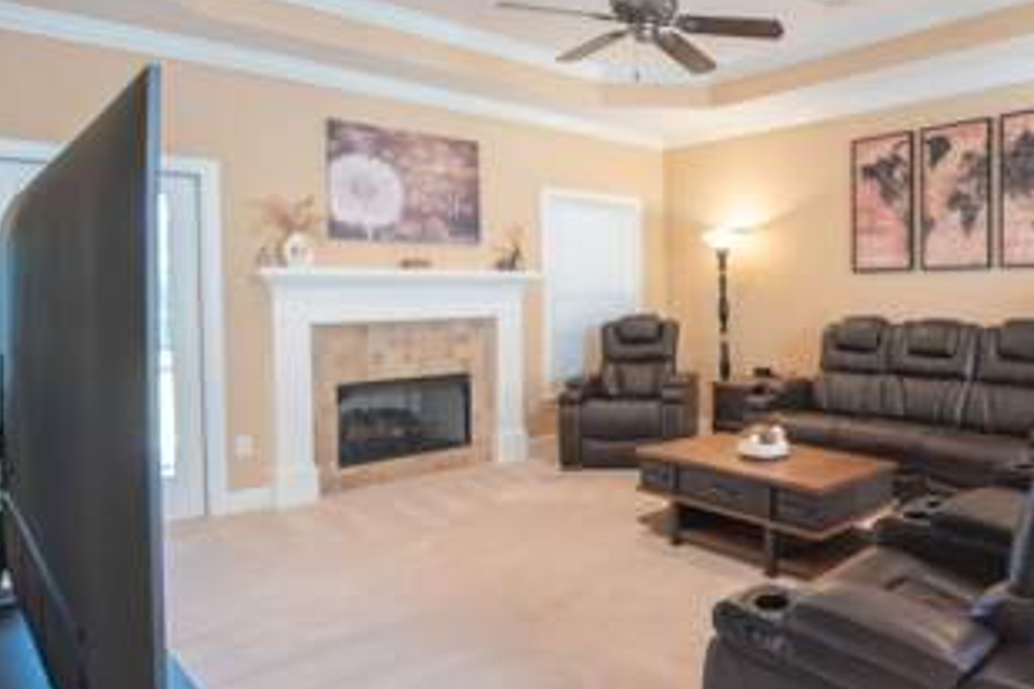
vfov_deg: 53.1
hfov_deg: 69.9
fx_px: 689
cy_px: 315
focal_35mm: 24
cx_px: 748
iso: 1250
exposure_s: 1/40
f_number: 4.5
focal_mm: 10
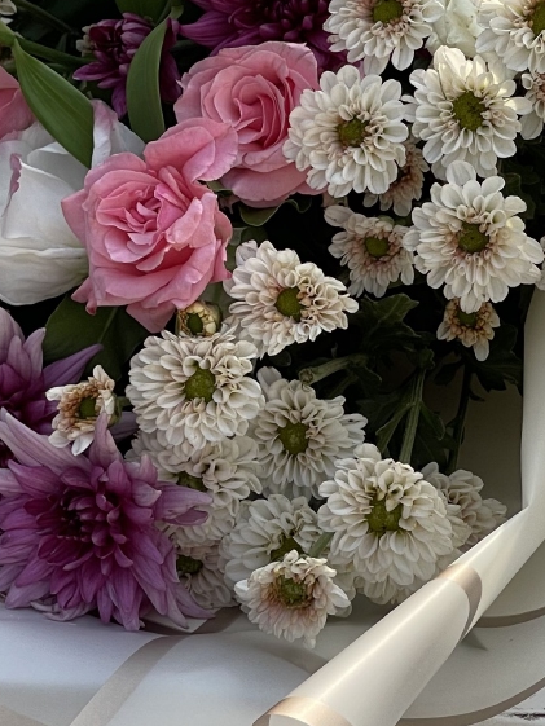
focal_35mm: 171
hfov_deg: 8.7
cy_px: 102
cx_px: 129
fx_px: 3588
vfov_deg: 11.5
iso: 20
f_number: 2.2
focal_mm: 7.5
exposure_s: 1/732
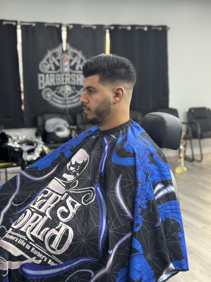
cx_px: 106
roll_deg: +0.3
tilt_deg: -8.6
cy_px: 141
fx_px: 390
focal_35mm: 48
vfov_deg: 39.7
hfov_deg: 30.3
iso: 80
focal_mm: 6.76
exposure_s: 1/60
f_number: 1.78
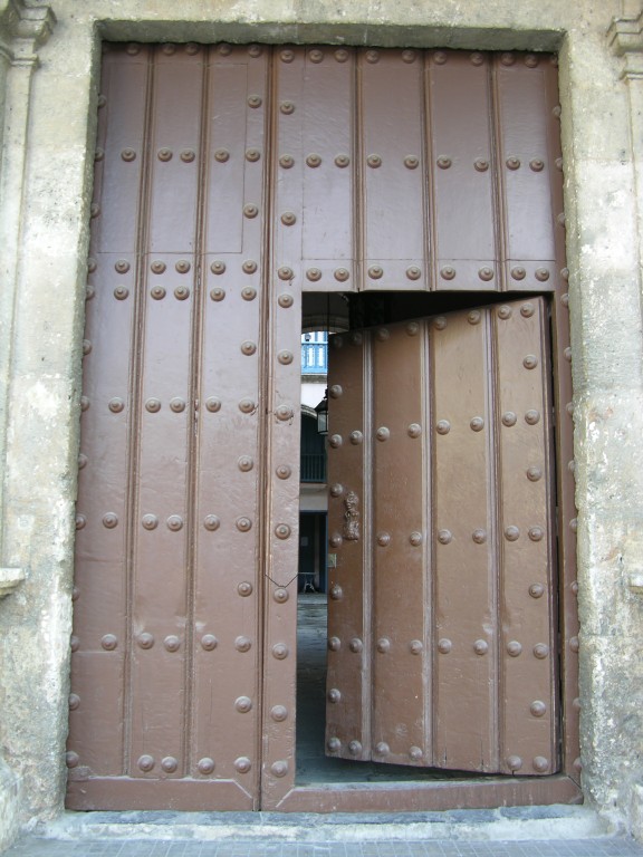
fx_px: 867
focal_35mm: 35
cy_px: 428
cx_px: 322
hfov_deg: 40.7
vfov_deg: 52.6
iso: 50
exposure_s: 1/12.1
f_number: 2.8
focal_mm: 8.9
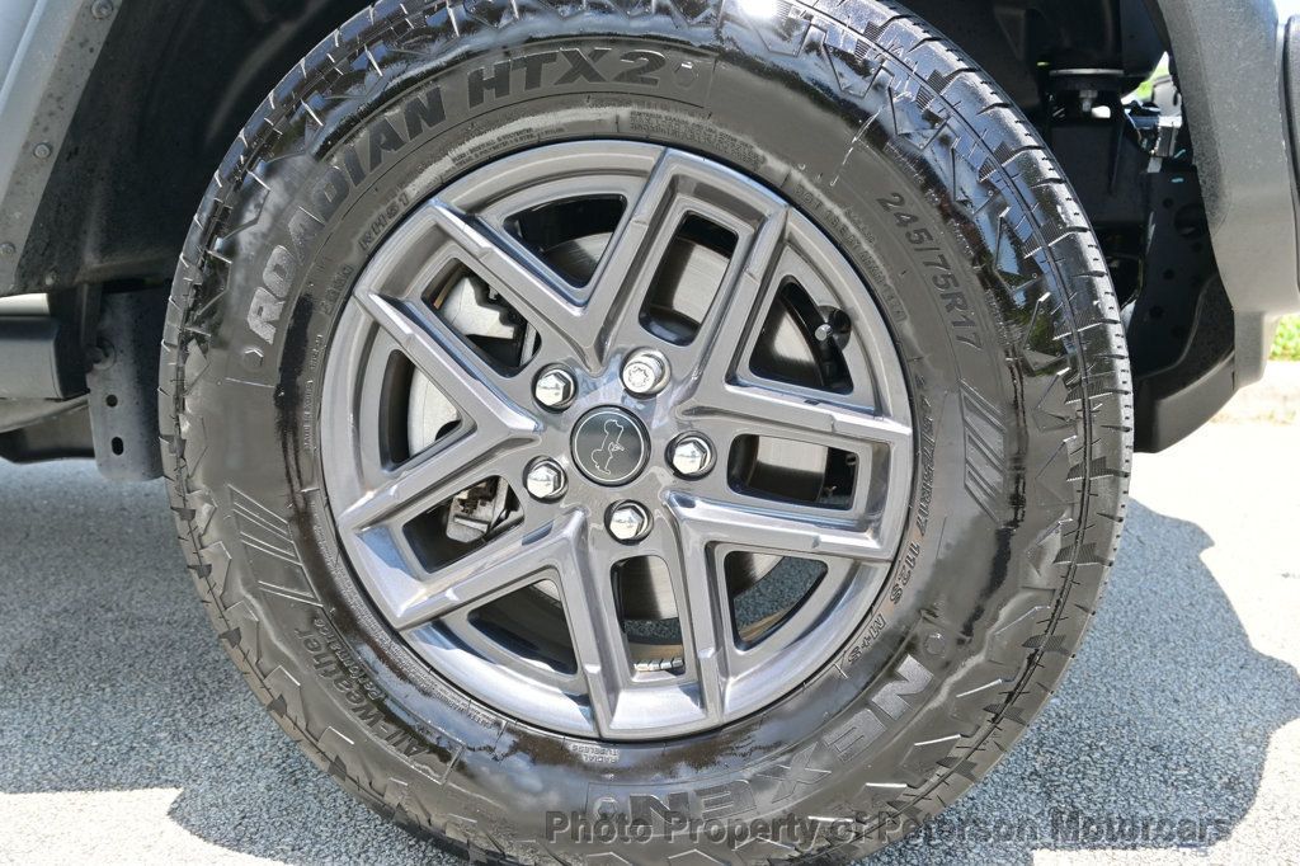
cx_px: 650
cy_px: 433
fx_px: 1435
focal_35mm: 40
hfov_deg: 48.7
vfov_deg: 33.6
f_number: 5.6
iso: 100
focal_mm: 26.5
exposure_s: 1/125
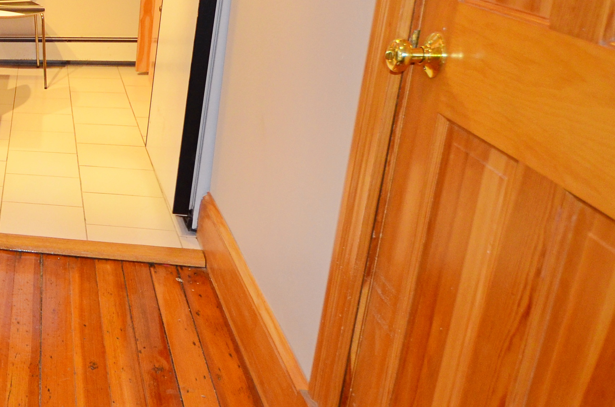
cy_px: 126
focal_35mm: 43
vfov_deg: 30.8
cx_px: -221
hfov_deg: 32.0
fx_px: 733
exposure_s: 1/30
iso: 640
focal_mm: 10
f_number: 4
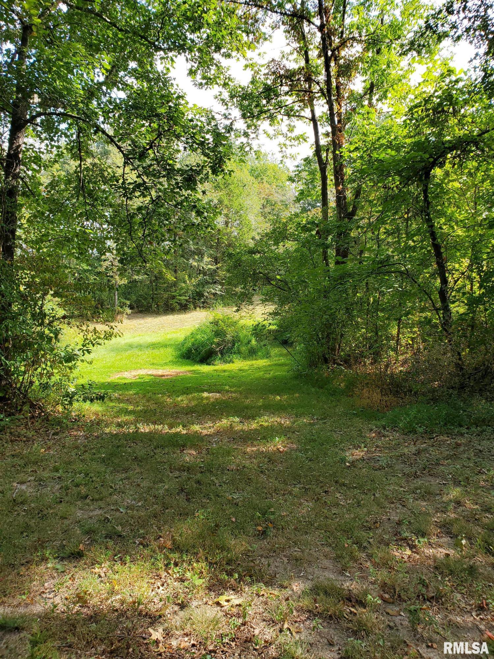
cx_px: 247
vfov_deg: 67.3
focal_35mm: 26
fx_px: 495
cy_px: 330
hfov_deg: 53.1
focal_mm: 4.3
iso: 50
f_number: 2.4
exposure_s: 1/212
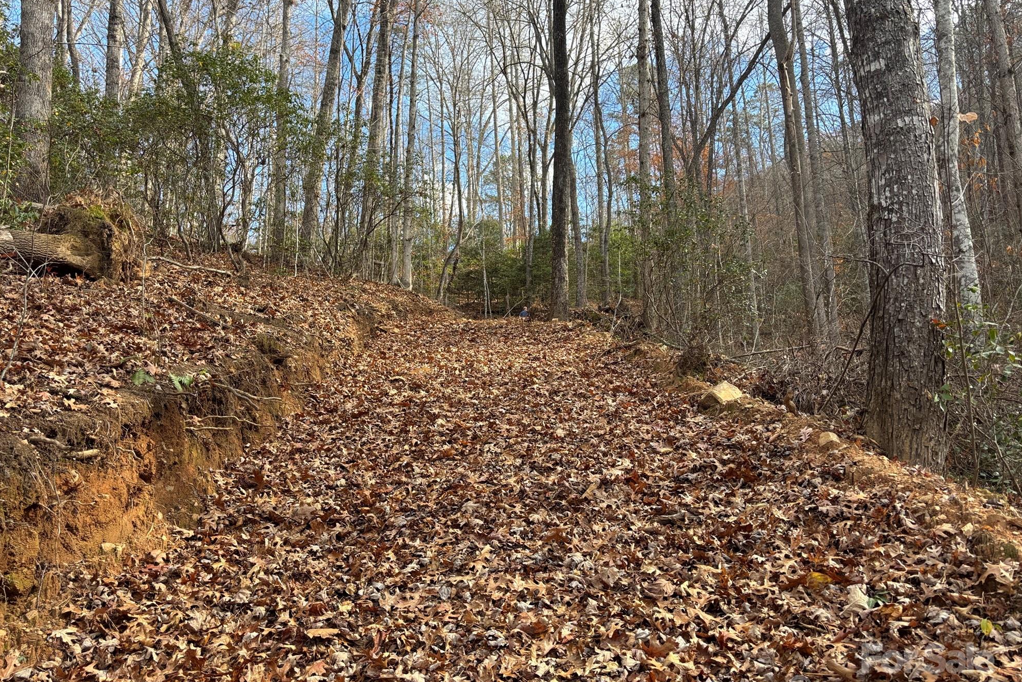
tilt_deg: +13.9
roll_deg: +2.1
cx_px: 503
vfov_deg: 46.4
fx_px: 795
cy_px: 343
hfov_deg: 65.5
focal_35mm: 28
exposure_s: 1/435
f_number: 1.6
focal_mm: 5.96
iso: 50
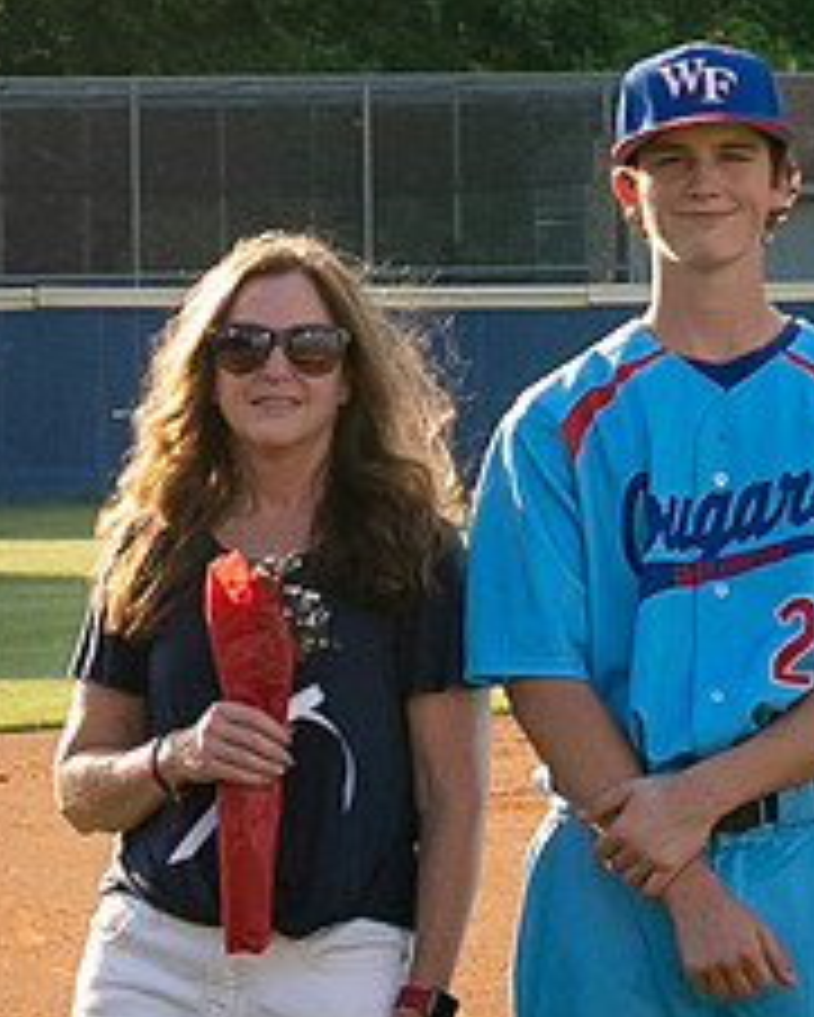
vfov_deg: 5.6
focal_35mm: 342
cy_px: 73
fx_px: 10292
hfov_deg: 4.5
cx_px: 896
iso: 800
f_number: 4.5
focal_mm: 35
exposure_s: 1/1000
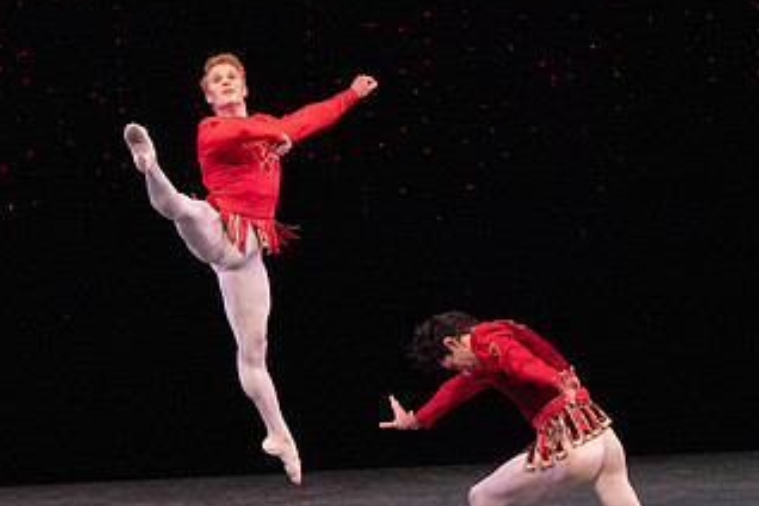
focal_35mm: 461
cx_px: 212
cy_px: 280
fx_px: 9719
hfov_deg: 4.5
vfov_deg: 3.0
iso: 16000
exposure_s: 1/500
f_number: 11
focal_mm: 253
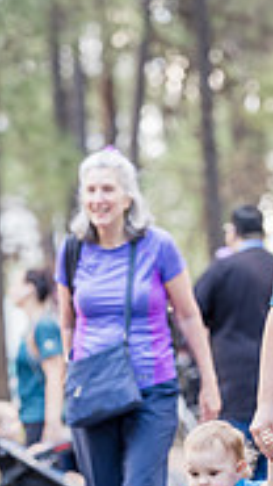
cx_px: 171
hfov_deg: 3.8
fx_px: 4094
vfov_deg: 6.8
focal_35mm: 318
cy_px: 423
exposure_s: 1/400
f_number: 2.8
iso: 1250
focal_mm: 124.6
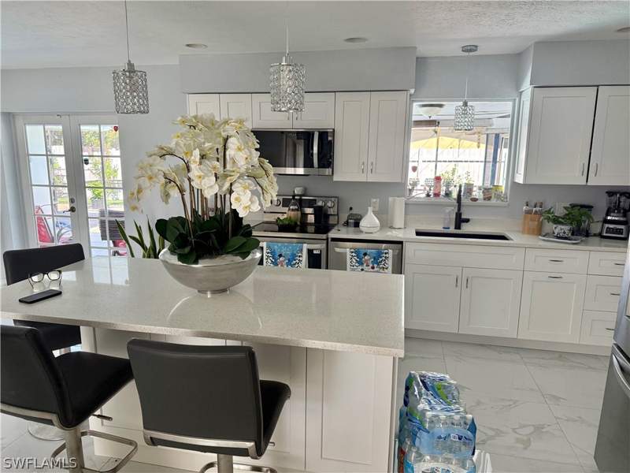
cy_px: 236
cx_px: 315
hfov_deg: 71.6
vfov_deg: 56.8
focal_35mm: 24
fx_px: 437
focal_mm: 6.76
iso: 200
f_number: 1.78
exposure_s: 1/164
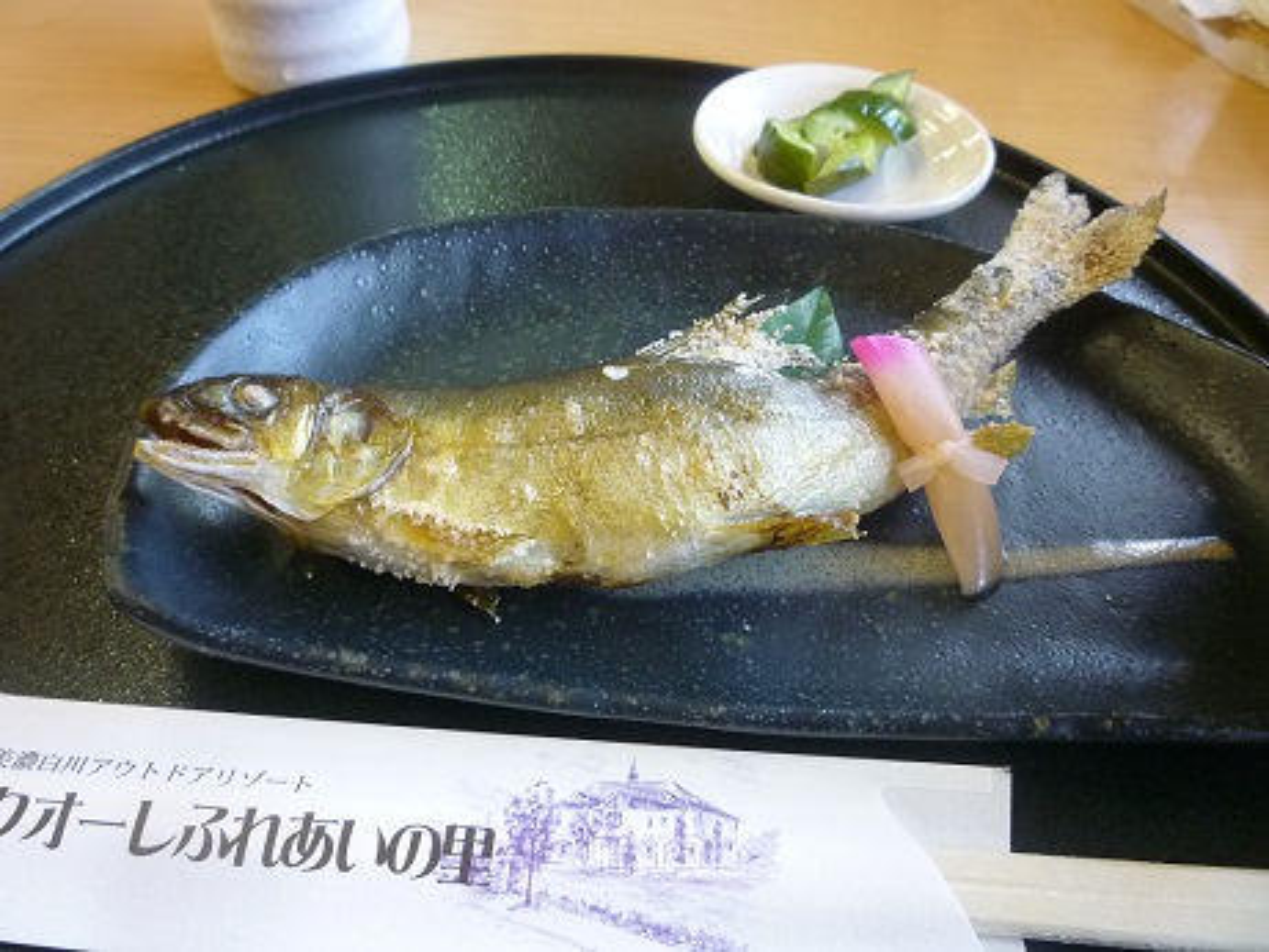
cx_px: 634
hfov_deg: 61.6
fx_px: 1063
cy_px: 476
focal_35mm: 29
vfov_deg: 48.2
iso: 320
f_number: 3.3
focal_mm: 5.2
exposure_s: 1/30
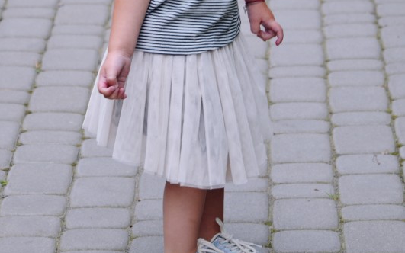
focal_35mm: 212
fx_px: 2340
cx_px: 202
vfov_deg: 6.2
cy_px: 18
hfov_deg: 9.9
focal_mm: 92
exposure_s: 1/125
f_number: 5.6
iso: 140
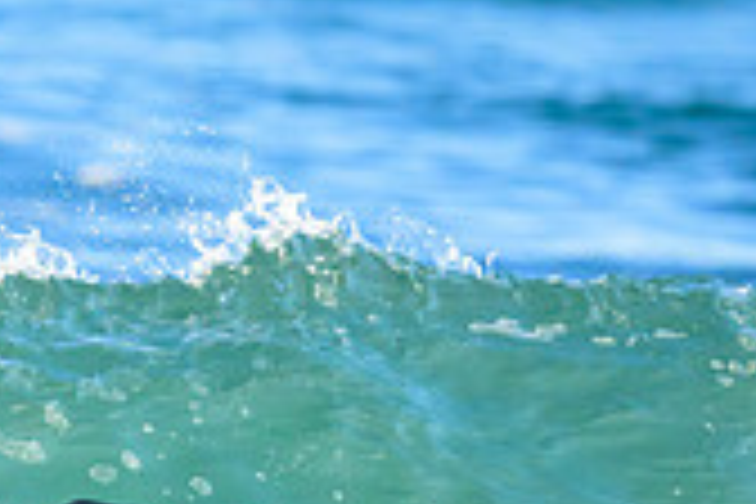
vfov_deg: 0.4
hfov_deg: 0.6
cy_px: 568
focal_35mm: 3640
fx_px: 76434
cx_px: -255
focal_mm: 800
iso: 1800
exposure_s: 1/2000
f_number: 6.3
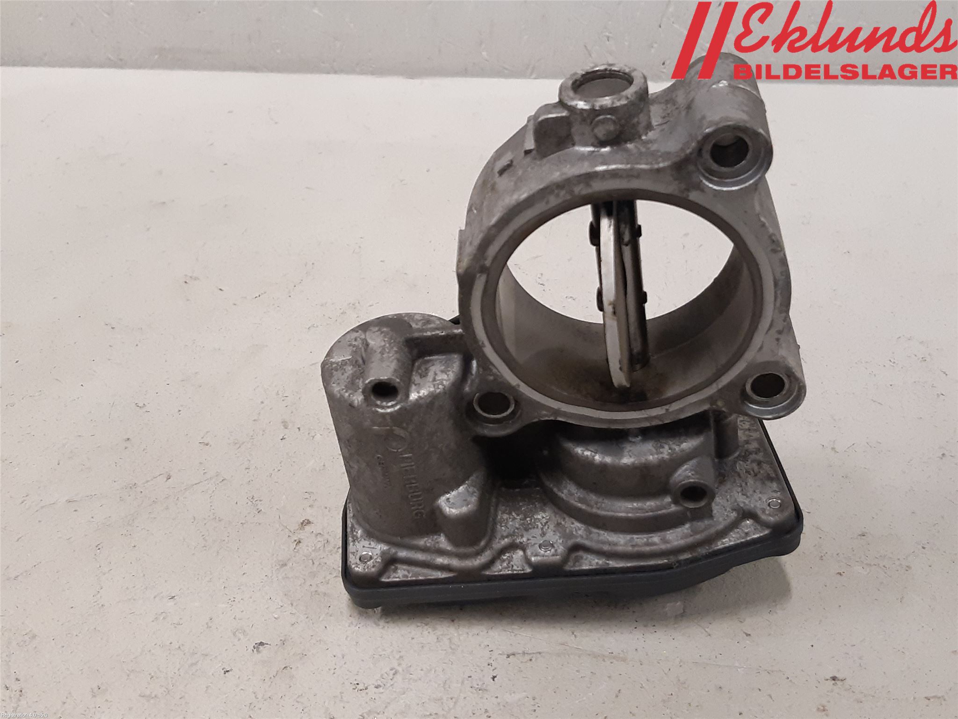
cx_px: 479
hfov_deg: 67.3
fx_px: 720
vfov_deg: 53.1
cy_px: 360
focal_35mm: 26
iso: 200
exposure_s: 1/50
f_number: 1.7
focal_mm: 3.93
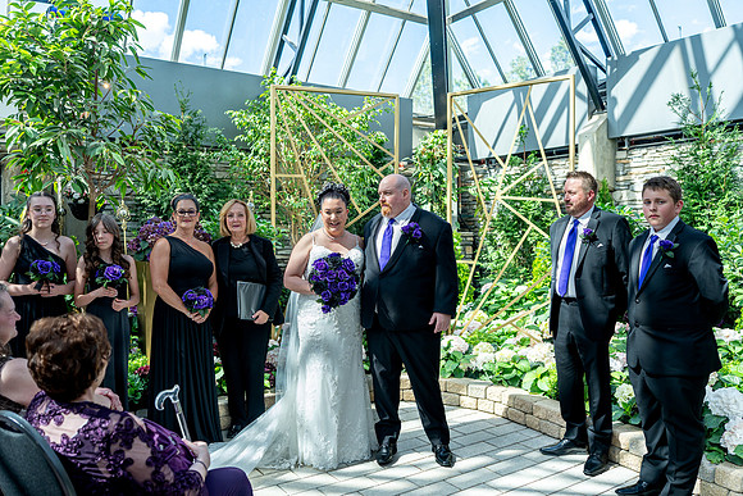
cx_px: 372
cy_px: 248
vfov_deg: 46.4
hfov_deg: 65.5
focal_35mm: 28
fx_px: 578
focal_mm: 28
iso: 100
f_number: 2.8
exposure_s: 1/500
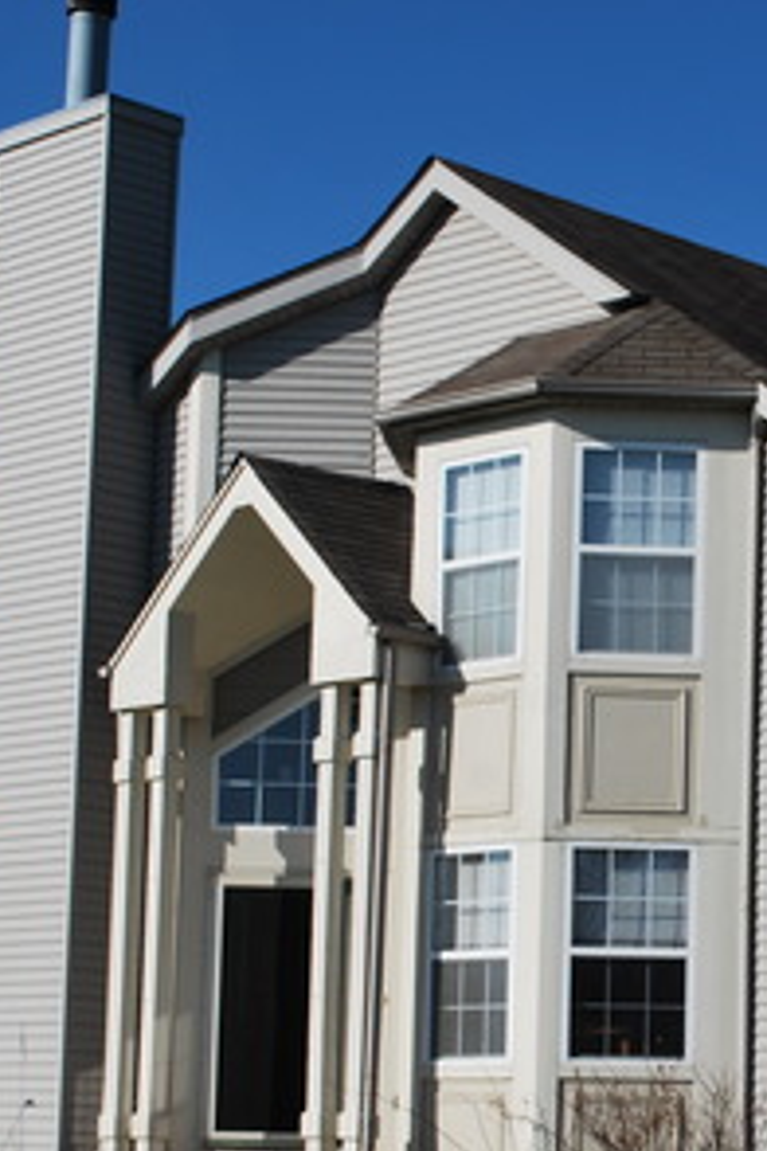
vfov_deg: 20.7
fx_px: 3132
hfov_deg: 13.7
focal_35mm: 98
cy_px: 771
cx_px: 834
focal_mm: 30
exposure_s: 1/320
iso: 100
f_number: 9
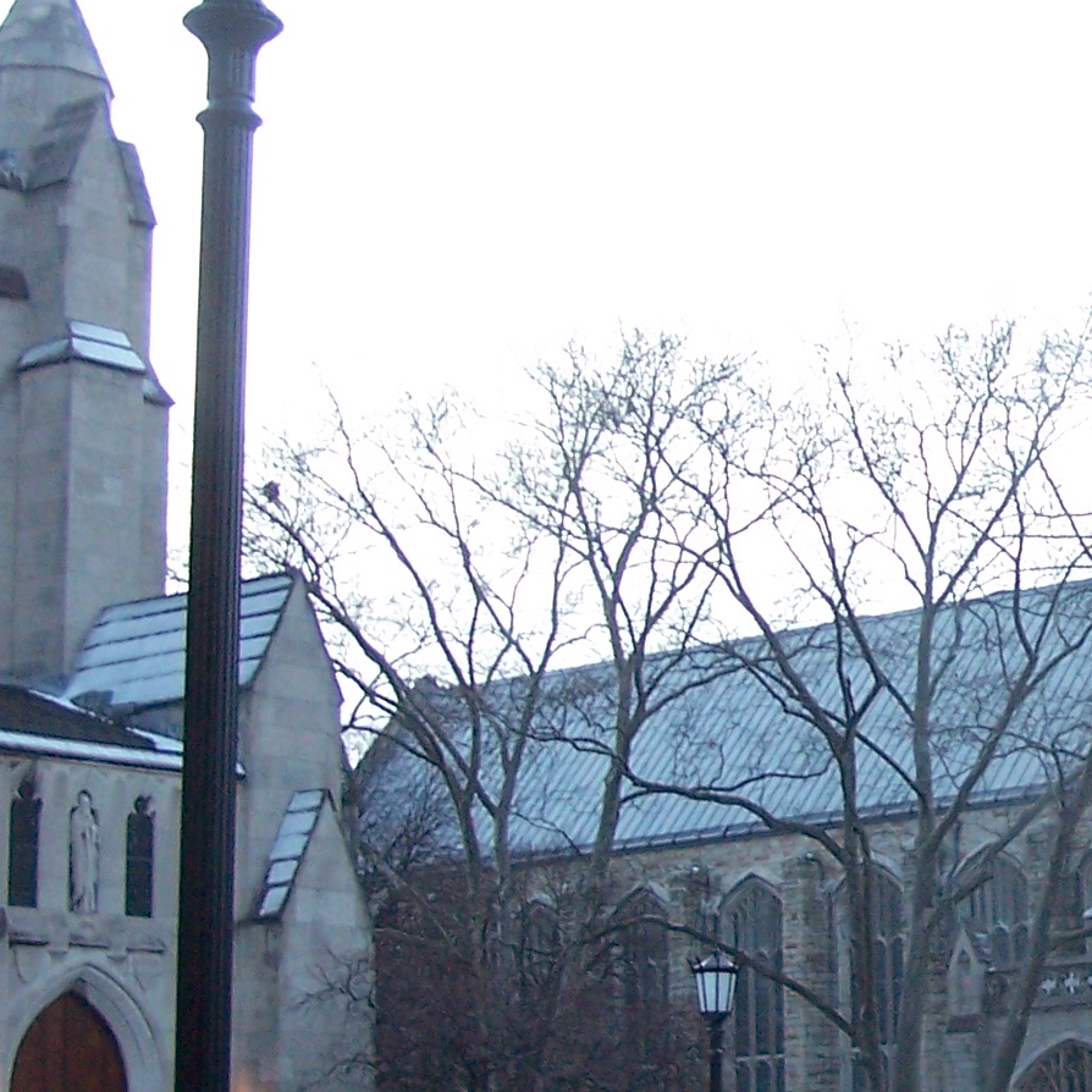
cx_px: 1364
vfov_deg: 17.7
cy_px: 577
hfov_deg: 16.9
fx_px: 3498
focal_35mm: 98
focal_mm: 7.1
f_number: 2.8
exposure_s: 1/10
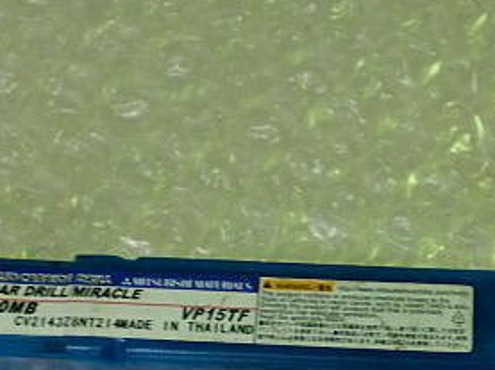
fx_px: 1157
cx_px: 350
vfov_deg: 17.6
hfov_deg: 24.0
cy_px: 388
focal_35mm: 81
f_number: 3.1
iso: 160
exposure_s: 1/60
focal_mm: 6.3
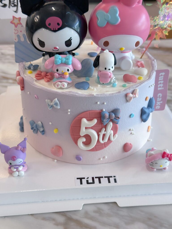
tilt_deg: -31.8
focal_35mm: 48
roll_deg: -1.4
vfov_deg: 39.7
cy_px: 114
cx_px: 86
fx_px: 318
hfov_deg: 30.3
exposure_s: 1/50
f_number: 1.78
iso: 100
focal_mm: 6.86
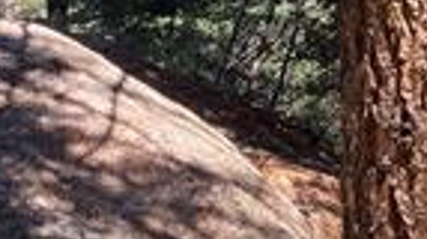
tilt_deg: -9.6
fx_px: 1436
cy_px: -109
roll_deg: +1.0
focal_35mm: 127
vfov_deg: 9.3
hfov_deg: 14.4
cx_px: 818
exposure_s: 1/429
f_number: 1.8
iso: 32
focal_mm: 4.25
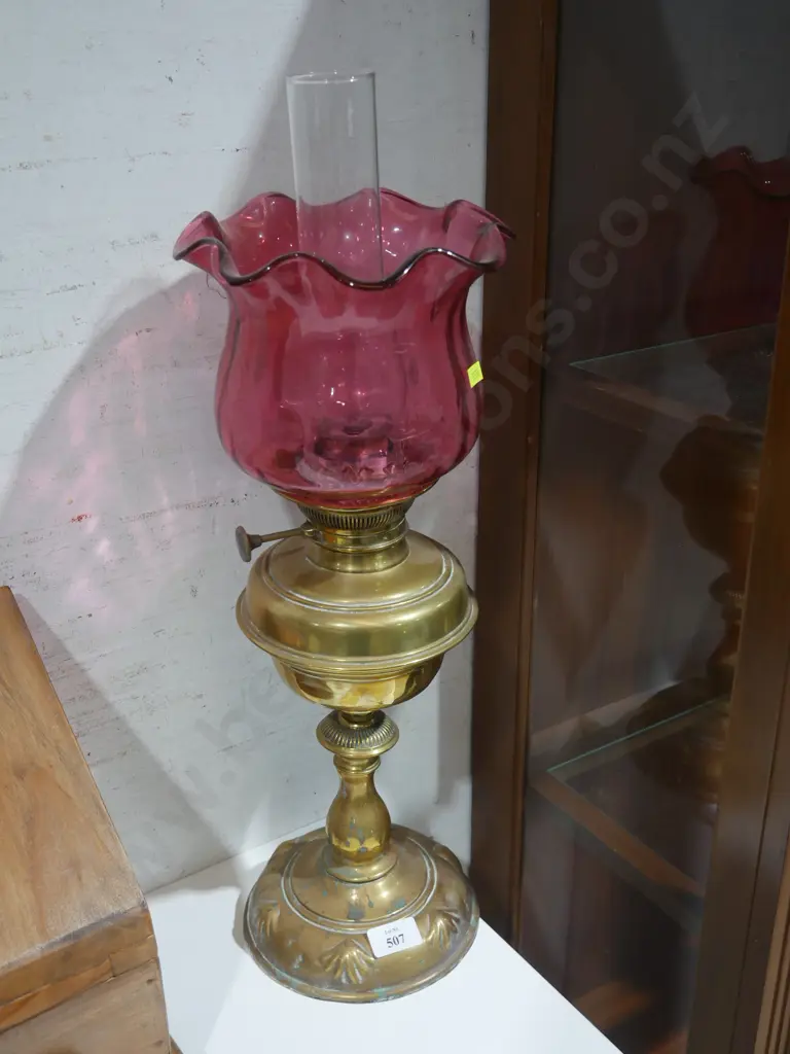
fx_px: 1156
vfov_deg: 49.0
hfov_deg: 37.7
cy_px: 527
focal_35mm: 38
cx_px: 395
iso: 640
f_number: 4.1
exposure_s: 1/60
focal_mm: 19
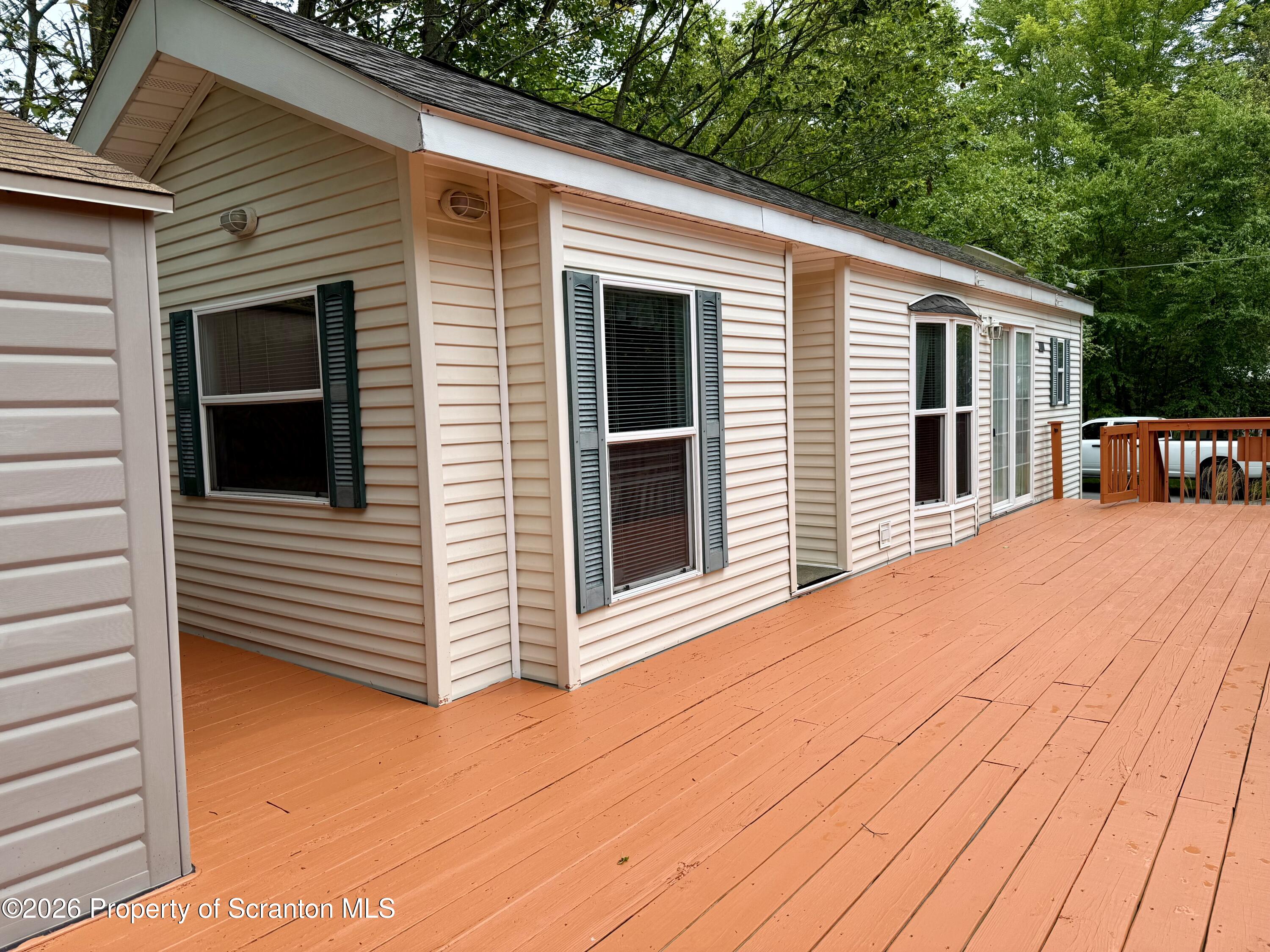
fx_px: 881
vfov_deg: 56.8
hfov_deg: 71.6
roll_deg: +2.3
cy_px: 476
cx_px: 635
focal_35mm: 24
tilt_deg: -3.2
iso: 80
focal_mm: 6.76
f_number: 1.78
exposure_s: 1/2110
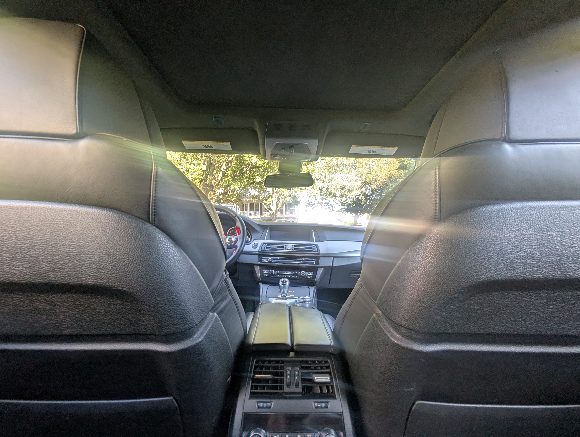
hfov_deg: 110.5
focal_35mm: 12
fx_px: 201
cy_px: 218
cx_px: 290
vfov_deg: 94.6
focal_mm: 2.23
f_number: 1.95
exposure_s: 1/50
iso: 37
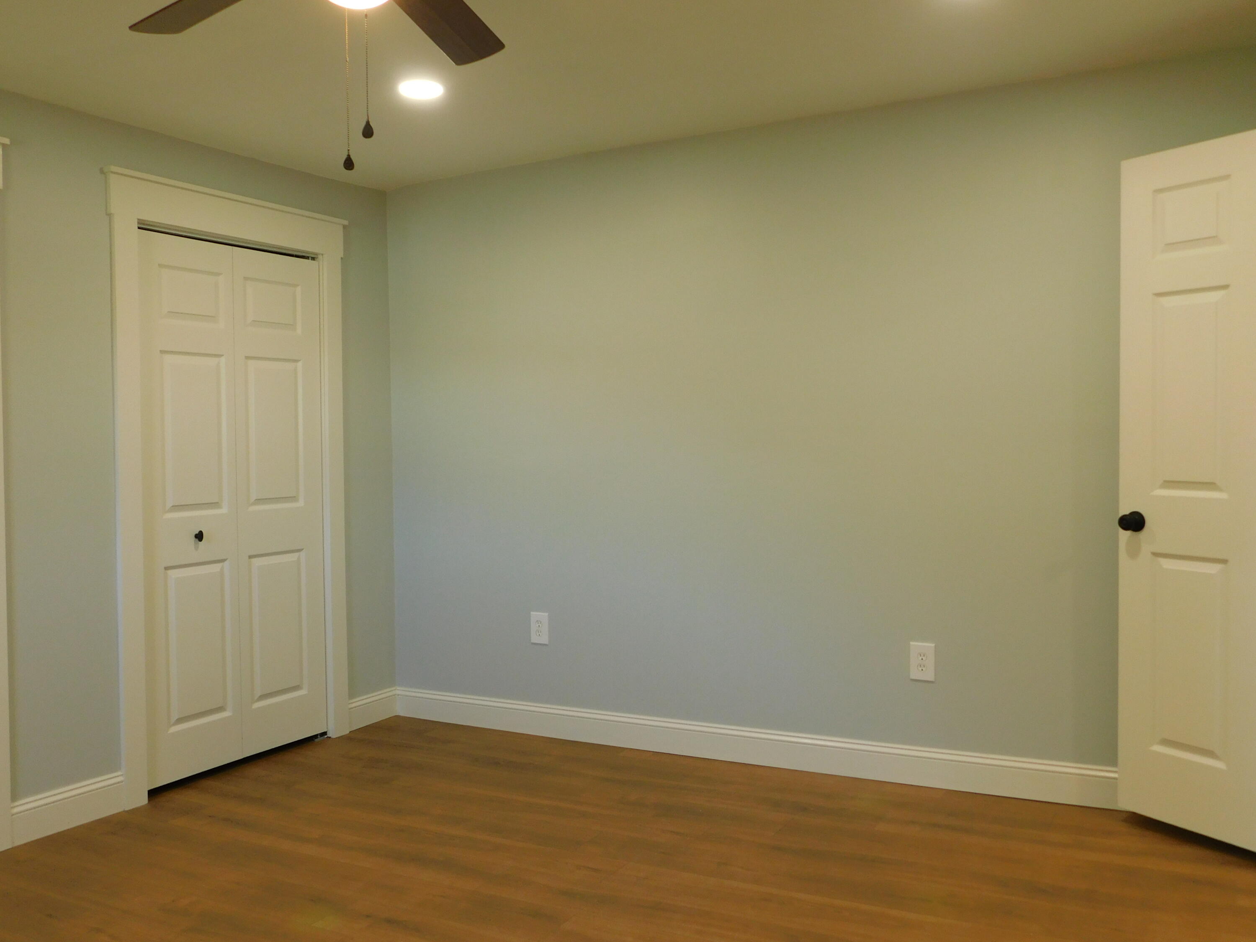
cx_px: 628
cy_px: 471
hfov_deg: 60.0
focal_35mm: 30
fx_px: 1089
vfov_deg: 46.8
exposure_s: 1/30
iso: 180
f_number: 3.2
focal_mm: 5.3
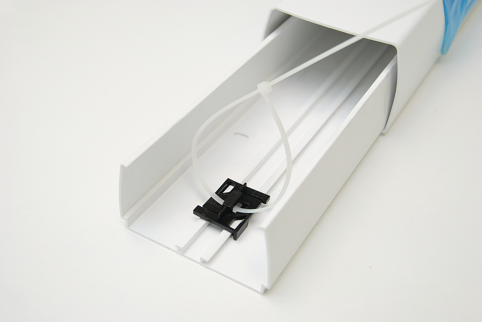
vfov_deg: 28.1
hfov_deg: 41.1
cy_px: 161
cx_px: 241
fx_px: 643
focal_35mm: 48
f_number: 5
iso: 200
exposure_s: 1/100
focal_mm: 32
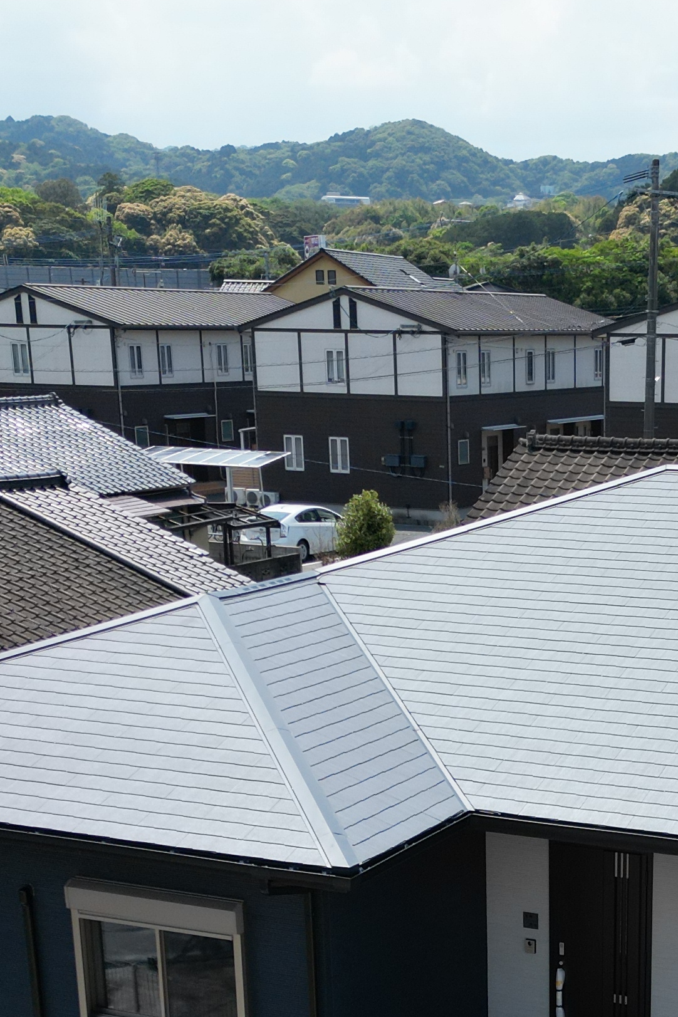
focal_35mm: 62
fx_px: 1751
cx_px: 612
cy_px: 909
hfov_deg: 21.4
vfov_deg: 31.0
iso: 200
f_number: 1.7
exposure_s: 1/3200
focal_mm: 6.72
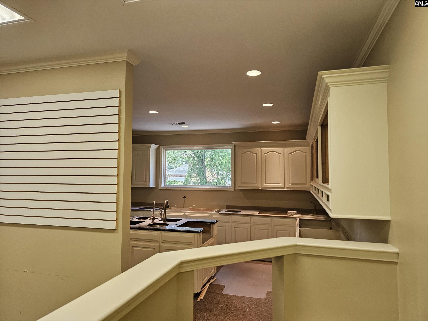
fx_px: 284
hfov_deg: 73.9
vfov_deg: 58.9
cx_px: 214
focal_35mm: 23
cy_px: 160
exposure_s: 1/120
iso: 125
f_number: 1.7
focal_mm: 6.3
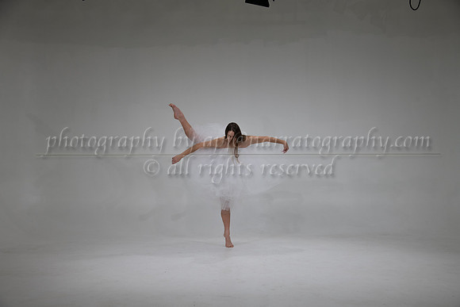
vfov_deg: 28.1
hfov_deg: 41.1
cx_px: 230
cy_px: 154
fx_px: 613
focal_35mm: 48
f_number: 5.6
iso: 400
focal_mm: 48
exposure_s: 1/500
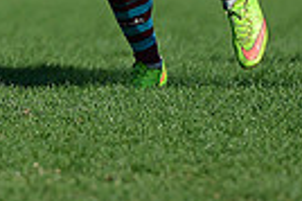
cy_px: -231
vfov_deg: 1.1
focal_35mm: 1216
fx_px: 10188
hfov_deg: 1.7
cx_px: -295
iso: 320
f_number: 4
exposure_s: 1/2000
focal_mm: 280
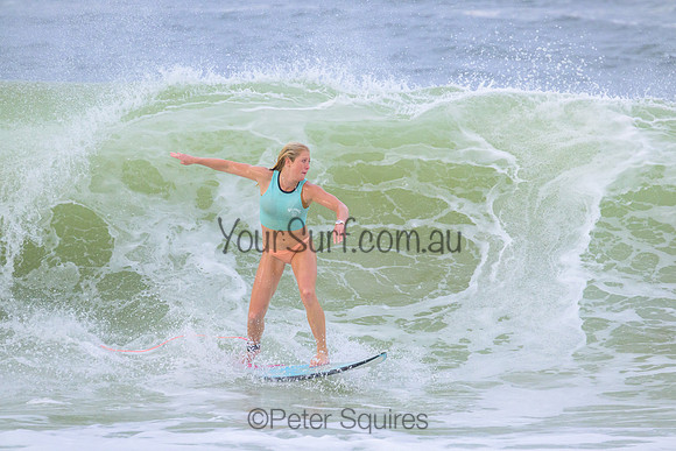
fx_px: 11832
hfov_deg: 3.3
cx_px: 338
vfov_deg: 2.2
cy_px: 226
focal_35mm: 630
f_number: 11
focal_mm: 630
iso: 2500
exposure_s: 1/2000
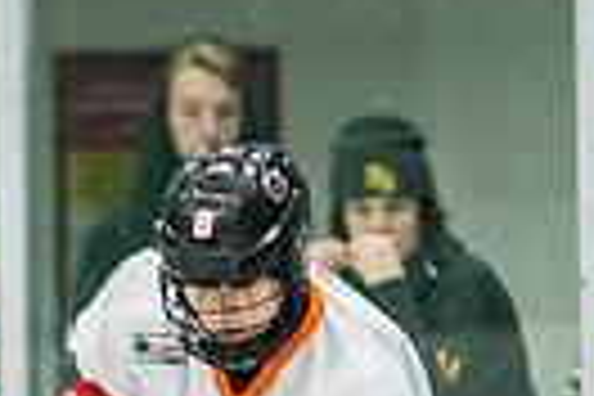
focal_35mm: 950
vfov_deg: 1.4
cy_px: 1115
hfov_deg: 2.2
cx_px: -367
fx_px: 15674
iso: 1600
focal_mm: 135
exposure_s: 1/640
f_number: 2.8
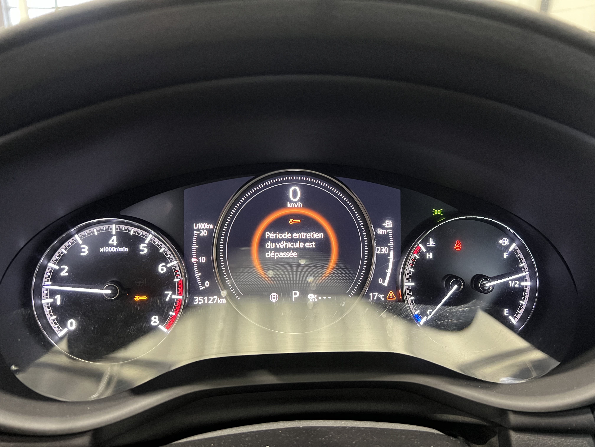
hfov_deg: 67.3
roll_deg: -1.6
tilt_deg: -18.7
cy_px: 224
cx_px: 298
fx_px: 447
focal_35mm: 26
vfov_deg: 53.1
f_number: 1.5
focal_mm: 5.7
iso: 500
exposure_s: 1/39
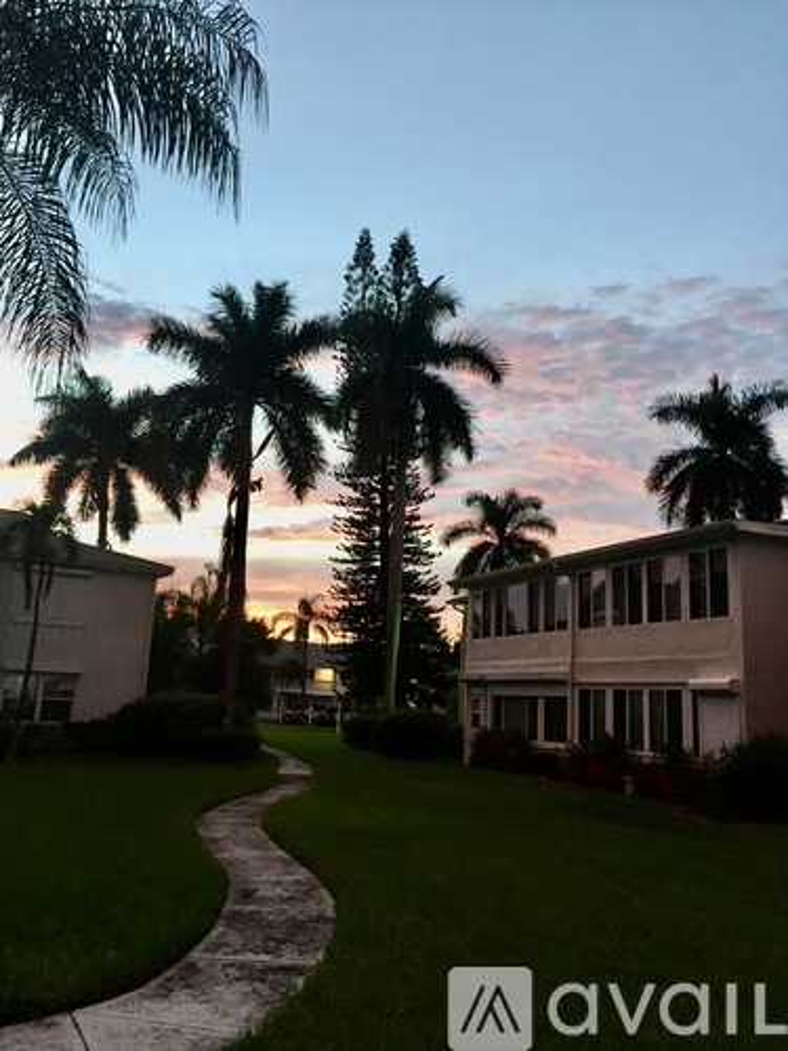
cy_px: 526
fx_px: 880
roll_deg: -2.5
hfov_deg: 48.2
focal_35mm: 29
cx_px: 394
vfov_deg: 61.7
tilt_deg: +12.3
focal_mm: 4.15
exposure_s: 1/30
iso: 100
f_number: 2.2
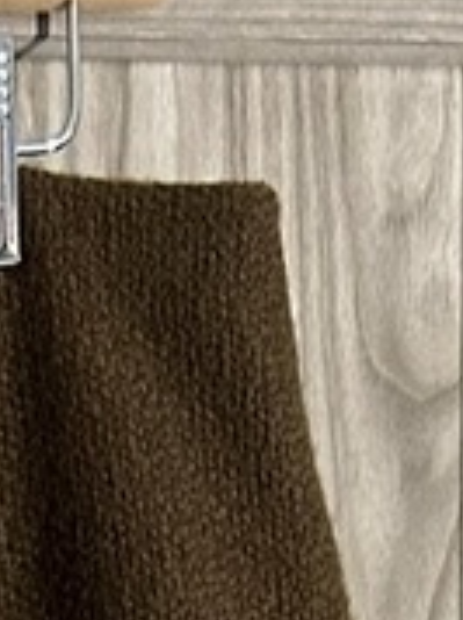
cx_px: -446
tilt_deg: -5.4
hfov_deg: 7.3
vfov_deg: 8.0
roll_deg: +1.2
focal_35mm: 195
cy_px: 2116
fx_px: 3486
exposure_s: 1/60
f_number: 1.5
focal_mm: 5.7
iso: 250
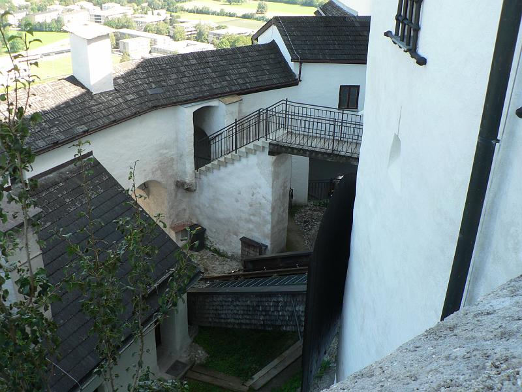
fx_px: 543
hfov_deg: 51.4
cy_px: 196
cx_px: 261
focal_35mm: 36
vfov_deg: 39.7
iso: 80
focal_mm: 6
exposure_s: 1/100
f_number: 4
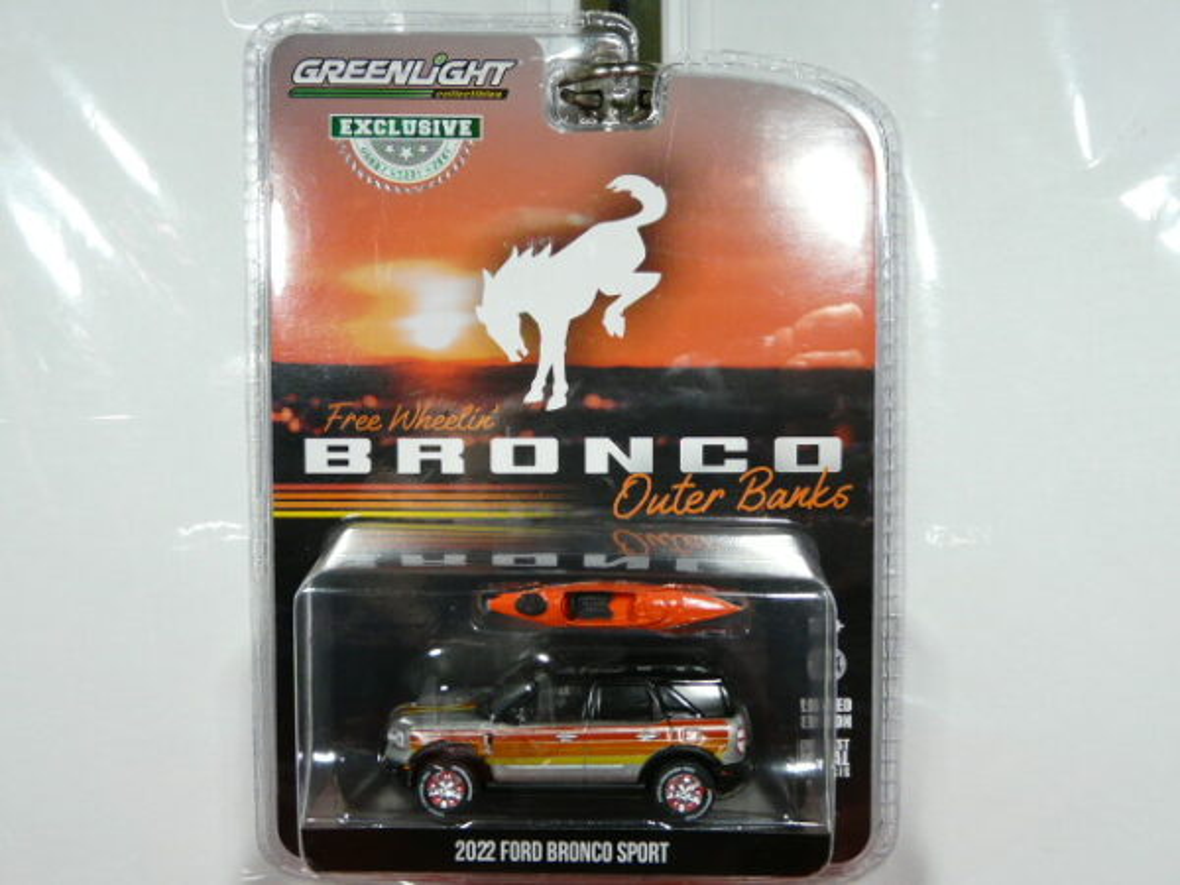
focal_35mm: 32
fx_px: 1091
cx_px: 590
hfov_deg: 56.8
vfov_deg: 44.2
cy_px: 442
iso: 100
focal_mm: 4.6
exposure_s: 1/50
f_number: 2.8
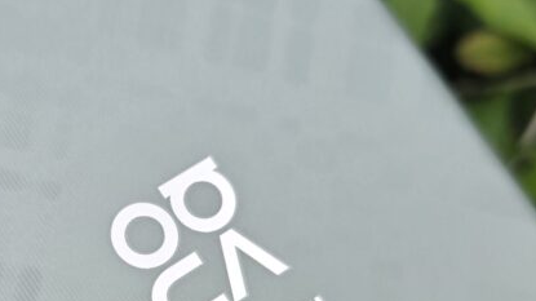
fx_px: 824
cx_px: 160
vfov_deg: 20.2
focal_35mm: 58
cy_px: 287
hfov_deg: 35.5
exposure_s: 1/2175
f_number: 1.8
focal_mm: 5.4
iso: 80
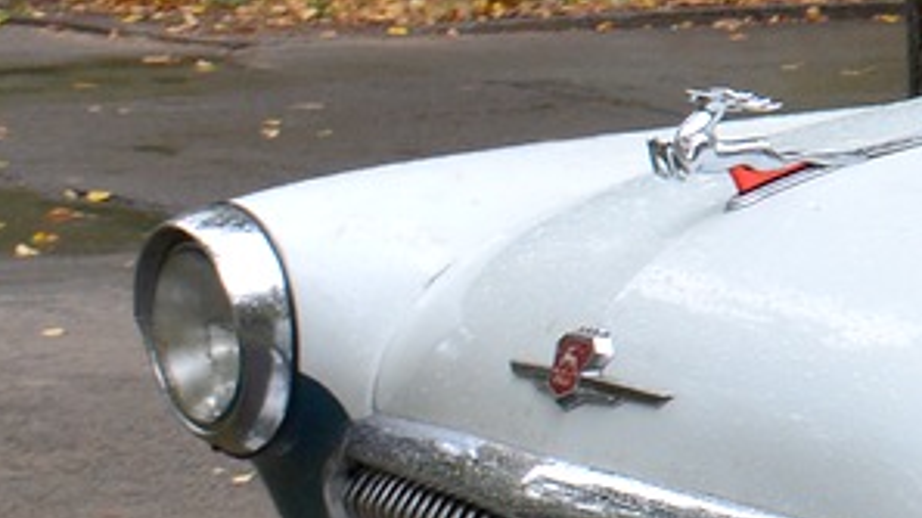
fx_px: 5036
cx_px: 1965
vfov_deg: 5.9
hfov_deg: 9.6
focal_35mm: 206
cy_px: 202
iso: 250
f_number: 5.6
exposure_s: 1/125
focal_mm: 26
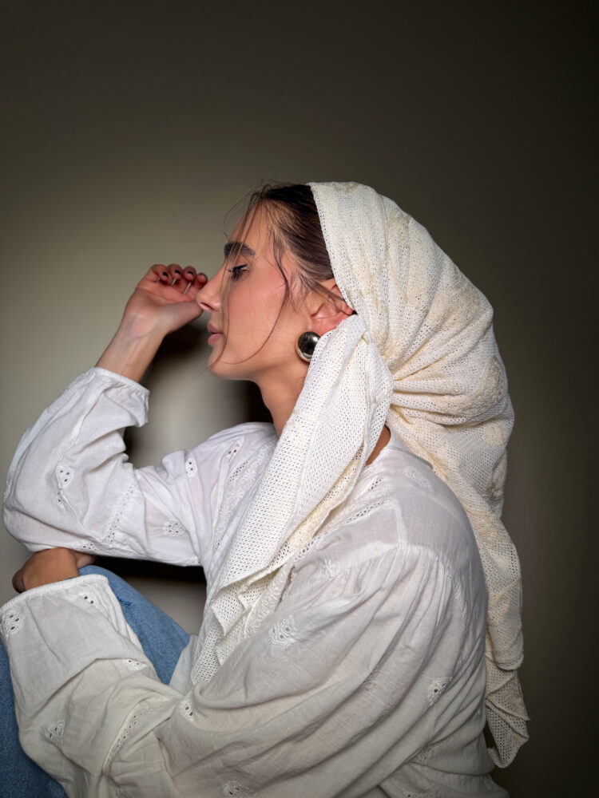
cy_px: 399
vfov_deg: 71.6
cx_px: 300
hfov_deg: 56.8
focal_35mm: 24
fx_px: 554
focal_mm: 6.76
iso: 80
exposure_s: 1/356
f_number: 1.78
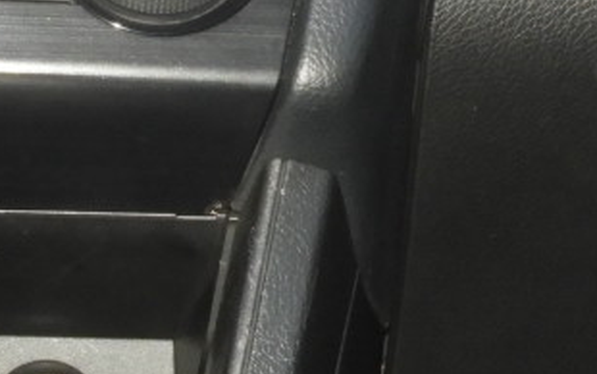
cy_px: 461
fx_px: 3564
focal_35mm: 219
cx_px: 96
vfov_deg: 6.0
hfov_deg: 9.5
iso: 200
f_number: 3.8
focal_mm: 7.2
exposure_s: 1/100
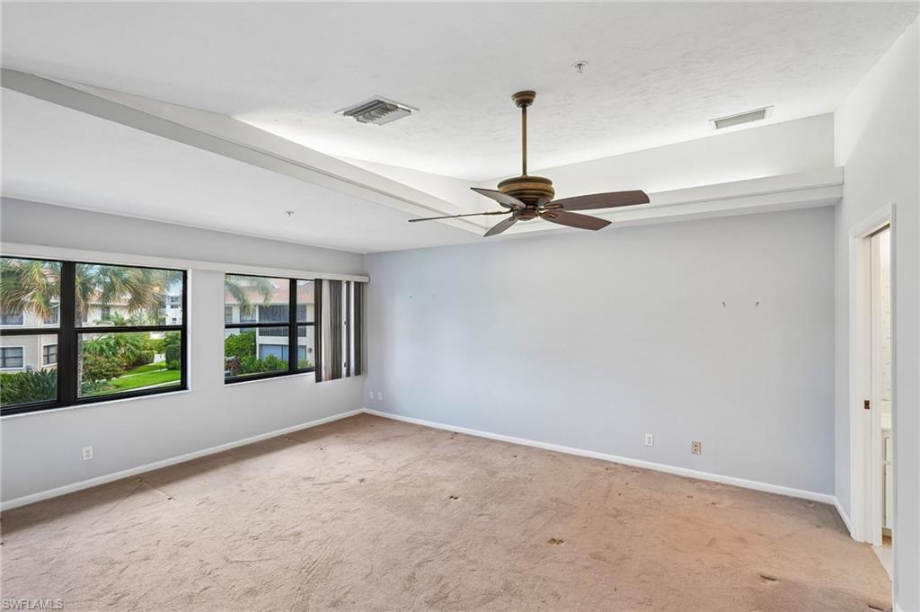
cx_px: 460
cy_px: 306
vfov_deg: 72.0
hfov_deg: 95.0
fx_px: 421
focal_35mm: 16
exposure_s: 1/20
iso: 400
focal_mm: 16.5
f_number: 8
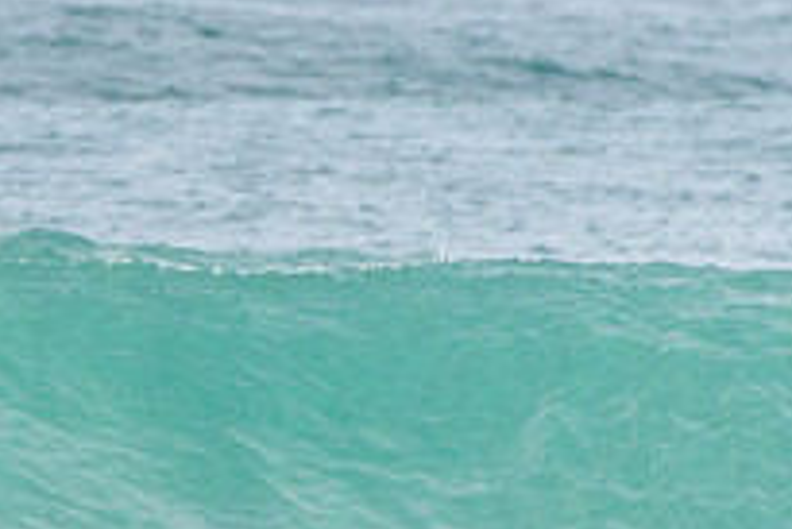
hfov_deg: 1.2
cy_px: 549
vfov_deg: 0.8
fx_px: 38108
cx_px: -194
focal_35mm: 1731
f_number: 5.6
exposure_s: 1/2000
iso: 400
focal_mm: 500
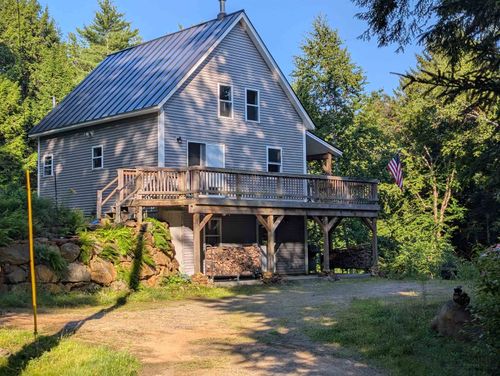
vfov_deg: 29.7
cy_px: 188
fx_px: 708
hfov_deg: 38.9
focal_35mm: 49
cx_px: 250
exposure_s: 1/617
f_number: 1.68
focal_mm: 6.9
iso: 19
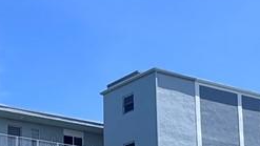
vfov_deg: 12.0
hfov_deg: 21.1
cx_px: 31
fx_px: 683
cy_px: 179
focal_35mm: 99
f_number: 2.2
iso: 50
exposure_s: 1/1832
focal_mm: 2.22
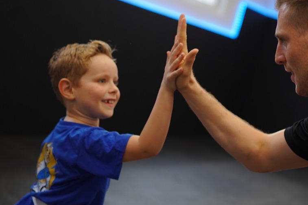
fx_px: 633
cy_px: 78
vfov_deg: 18.4
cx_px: 228
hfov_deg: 27.0
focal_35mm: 74
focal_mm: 35
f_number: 1.4
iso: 400
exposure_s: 1/400
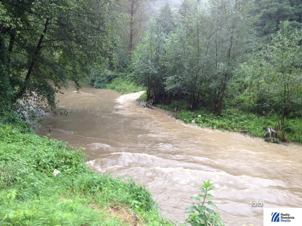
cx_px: 151
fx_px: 305
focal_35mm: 35
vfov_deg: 40.7
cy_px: 113
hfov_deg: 52.6
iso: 80
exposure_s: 1/20
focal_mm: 4.28
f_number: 2.4
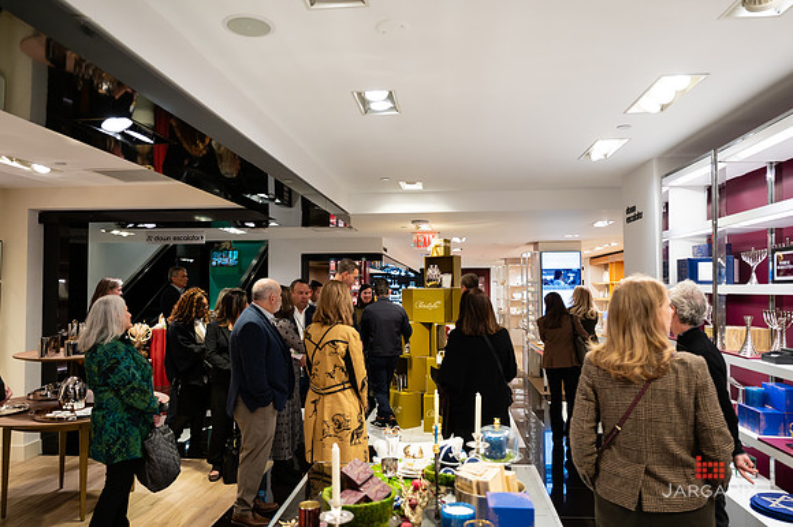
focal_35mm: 27
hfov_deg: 67.7
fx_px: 591
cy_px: 263
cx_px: 396
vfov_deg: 48.1
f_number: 3.2
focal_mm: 25.5
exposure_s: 1/160
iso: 640
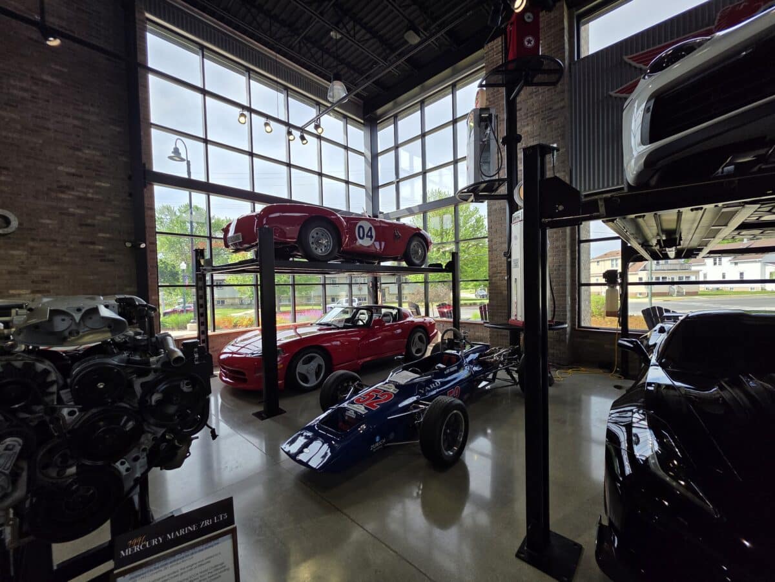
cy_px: 291
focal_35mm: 13
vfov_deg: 89.9
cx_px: 388
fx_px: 291
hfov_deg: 106.2
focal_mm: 2.2
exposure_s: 1/332
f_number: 1.9
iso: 40
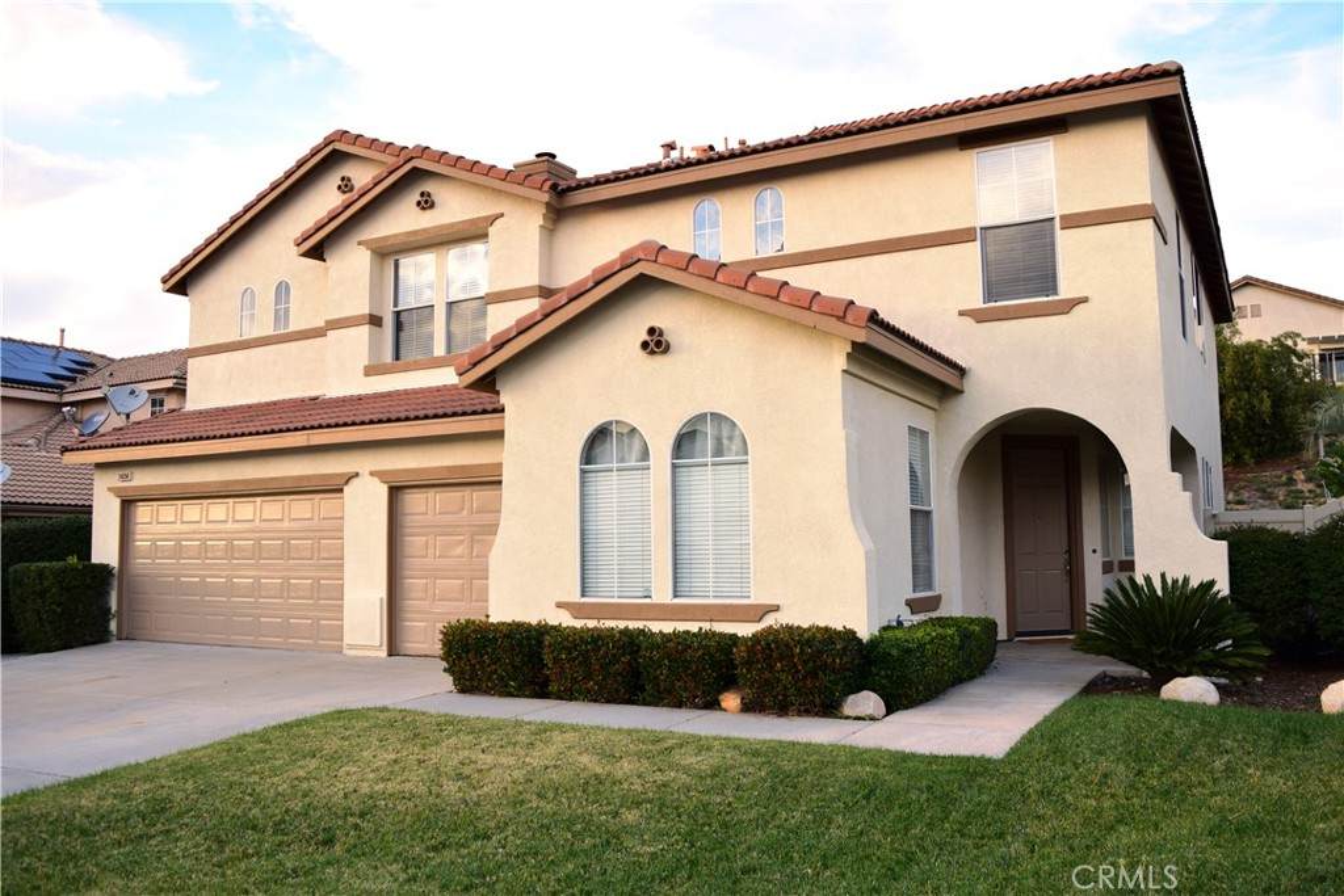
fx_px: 1120
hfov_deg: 61.9
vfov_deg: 43.6
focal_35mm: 30
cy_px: 448
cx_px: 672
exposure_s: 1/80
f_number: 4.5
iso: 200
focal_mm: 20
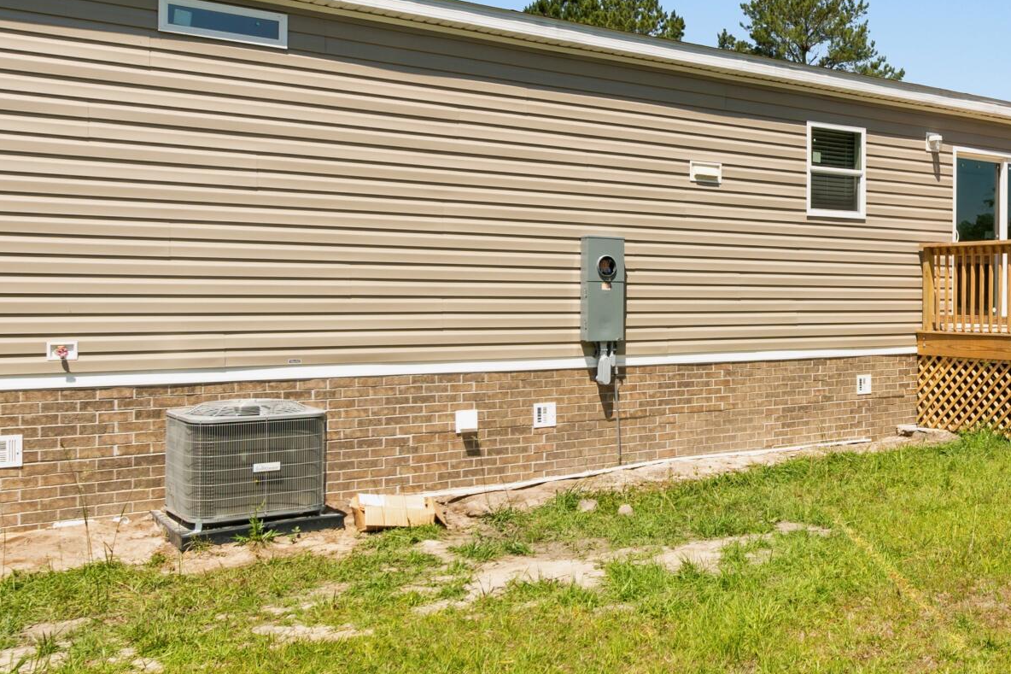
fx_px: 1067
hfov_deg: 47.6
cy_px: 298
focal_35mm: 38
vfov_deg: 35.0
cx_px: 827
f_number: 8
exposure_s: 1/250
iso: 100
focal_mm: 10
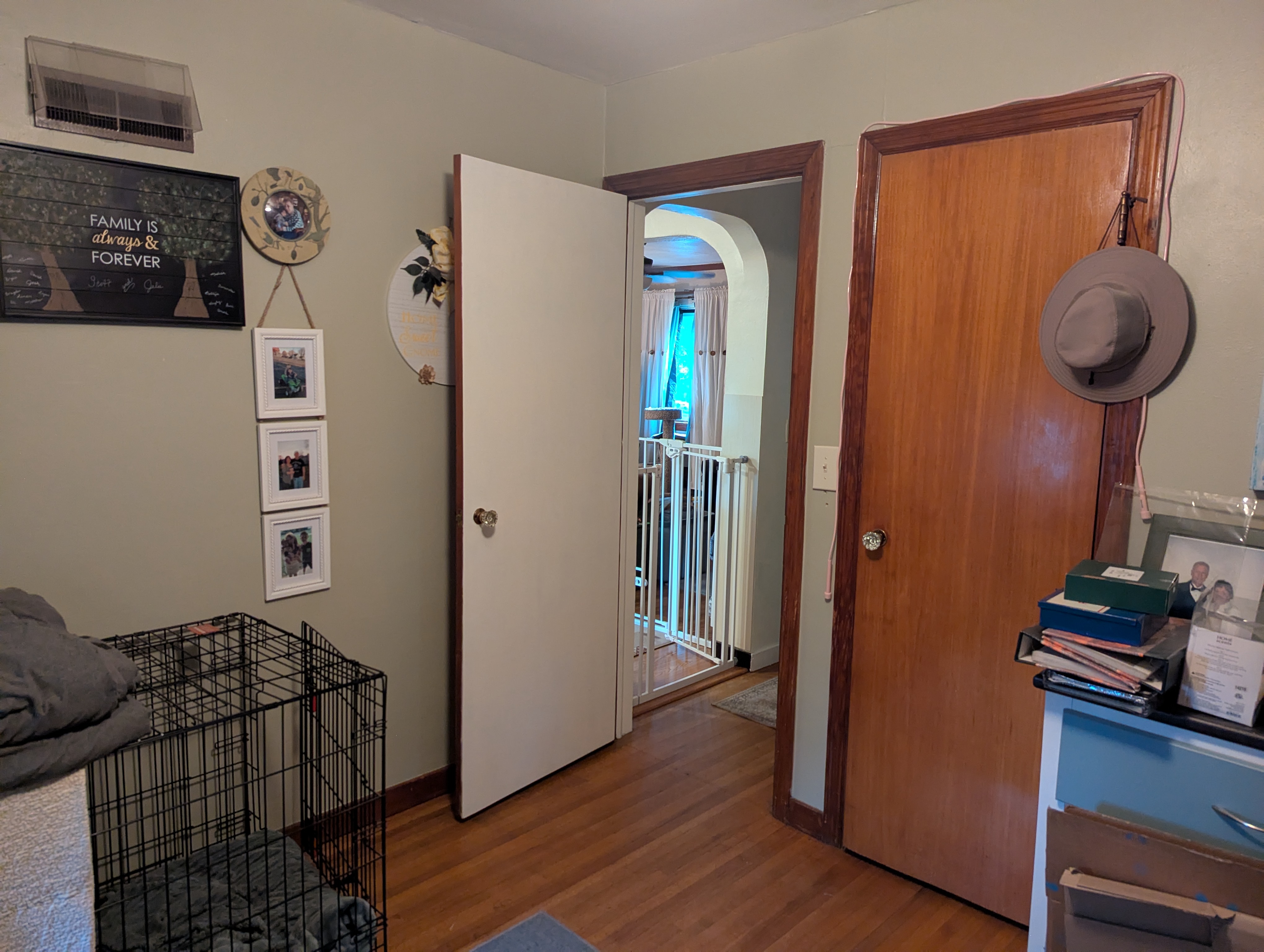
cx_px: 632
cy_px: 476
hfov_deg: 71.5
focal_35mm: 24
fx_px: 878
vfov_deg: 56.9
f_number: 1.85
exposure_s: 1/24
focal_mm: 6.81
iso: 1137
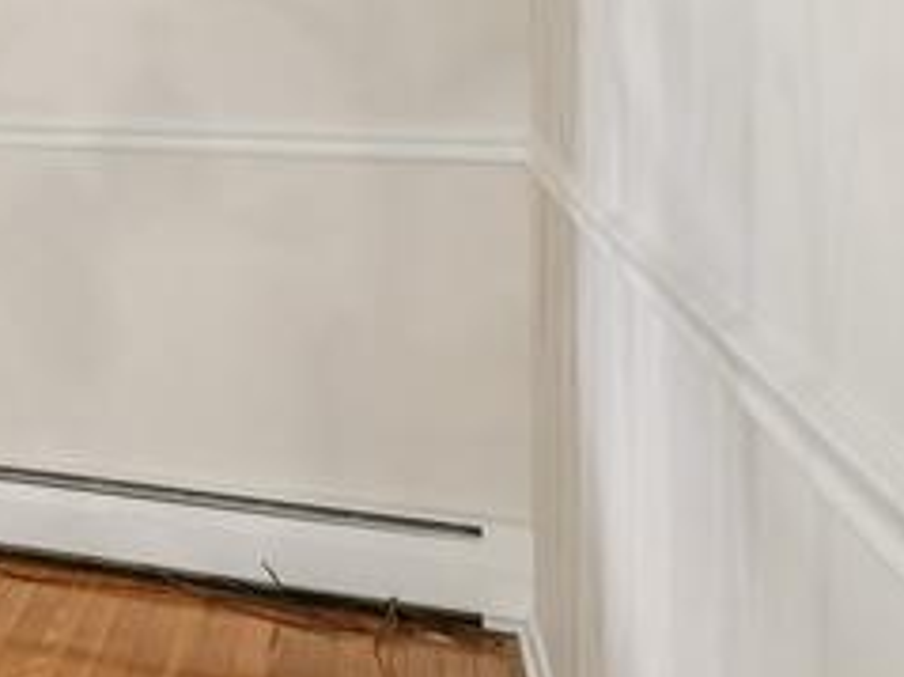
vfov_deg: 21.5
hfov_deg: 18.8
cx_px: -896
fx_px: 1723
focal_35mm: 66
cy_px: 13
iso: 400
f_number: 8
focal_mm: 16
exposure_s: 1/4
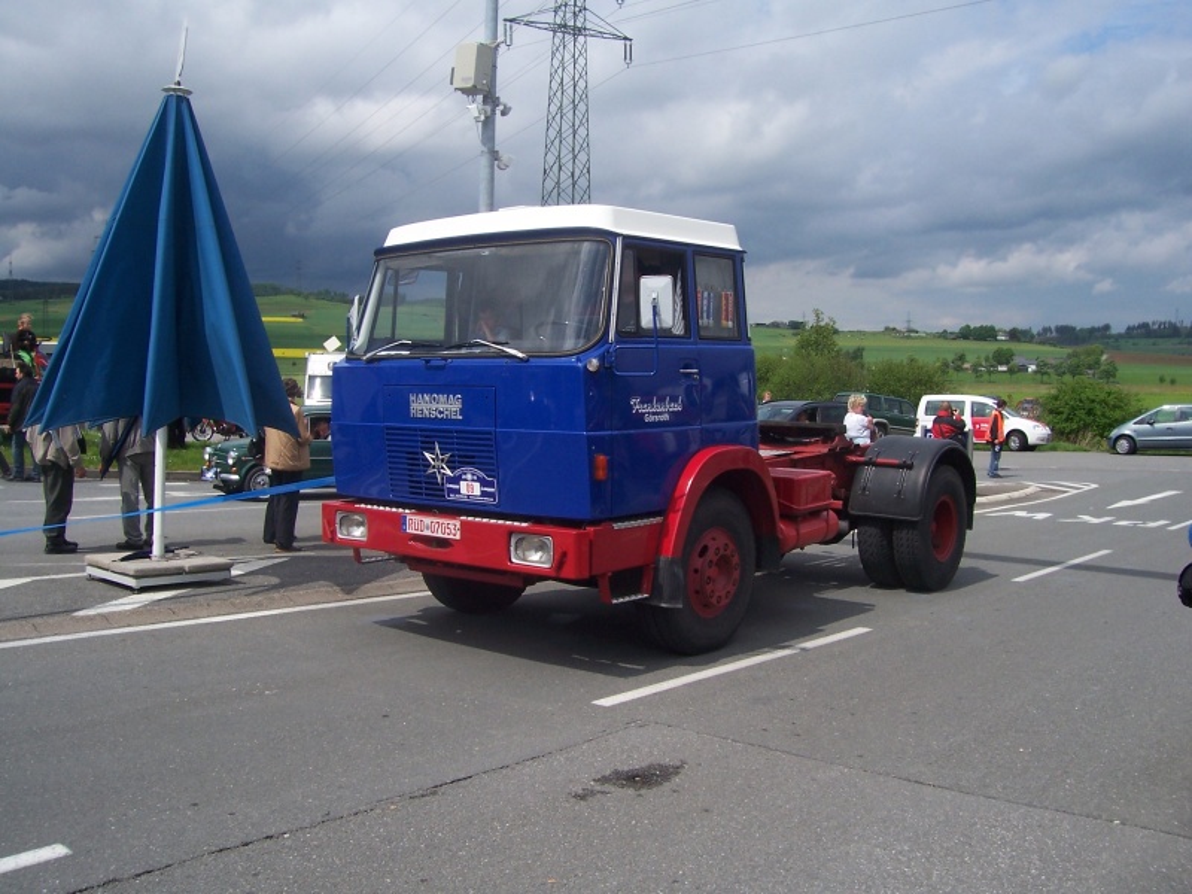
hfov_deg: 54.0
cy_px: 447
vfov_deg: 41.8
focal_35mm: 34
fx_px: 1171
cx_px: 596
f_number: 5.6
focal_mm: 5.6
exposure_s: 1/750
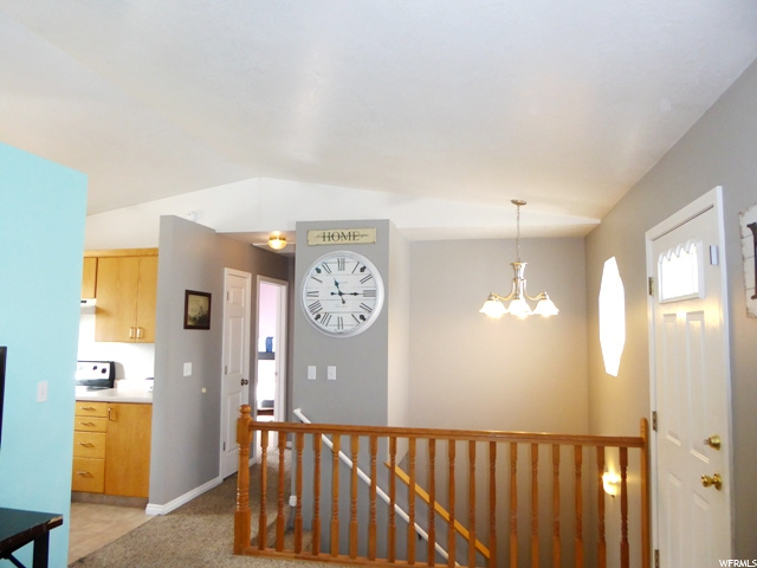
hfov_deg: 71.6
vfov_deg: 56.8
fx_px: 525
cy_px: 284
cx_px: 378
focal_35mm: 24
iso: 200
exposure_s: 1/60
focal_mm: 4.3
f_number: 3.3
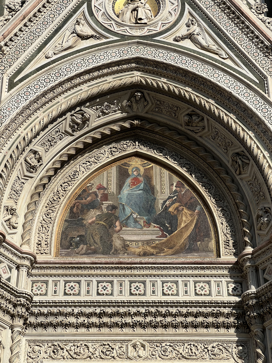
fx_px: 807
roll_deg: +0.7
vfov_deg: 25.3
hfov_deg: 19.1
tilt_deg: +35.9
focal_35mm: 77
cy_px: 182
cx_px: 136
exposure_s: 1/943
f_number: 2.8
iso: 32
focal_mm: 9
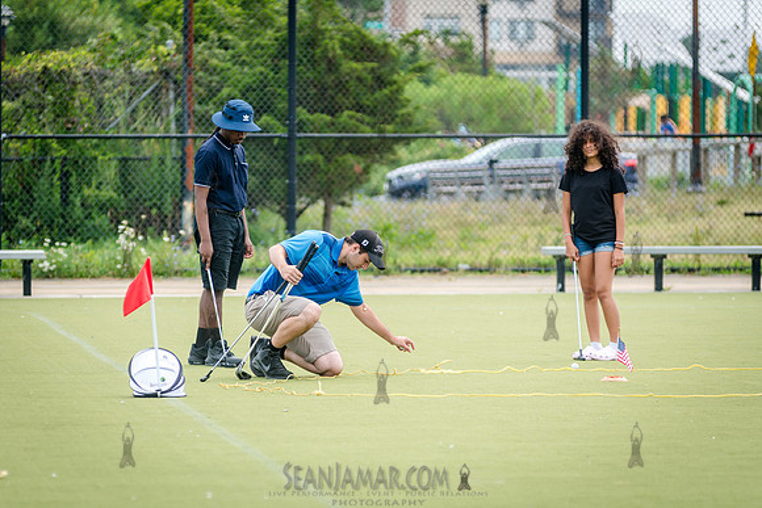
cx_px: 349
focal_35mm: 250
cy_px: 310
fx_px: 5293
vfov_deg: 5.5
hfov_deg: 8.2
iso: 250
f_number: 4
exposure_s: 1/1250
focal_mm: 200
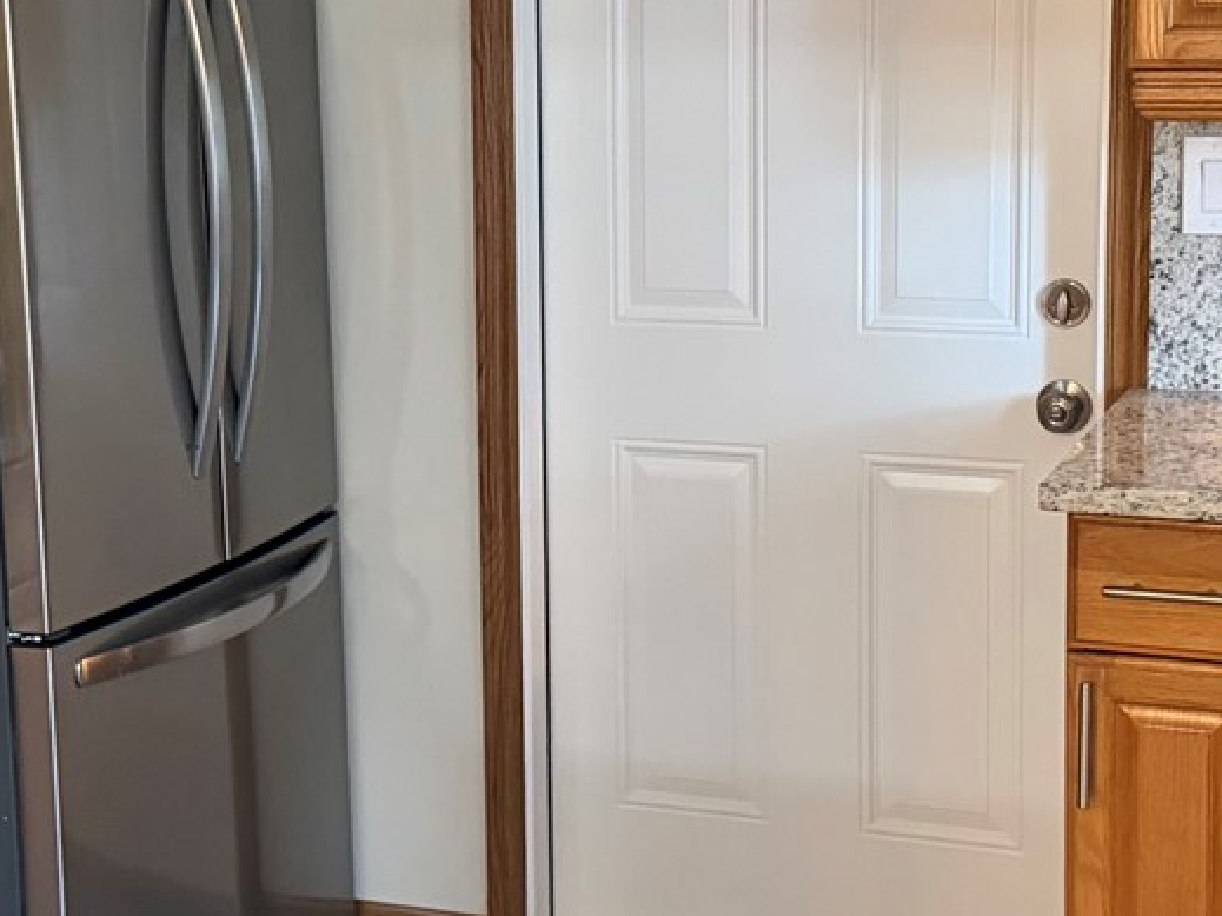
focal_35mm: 74
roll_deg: +1.3
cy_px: 306
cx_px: 459
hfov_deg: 26.3
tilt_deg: -7.5
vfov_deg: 19.8
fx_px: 2612
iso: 800
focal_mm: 6.76
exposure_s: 1/60
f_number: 1.78
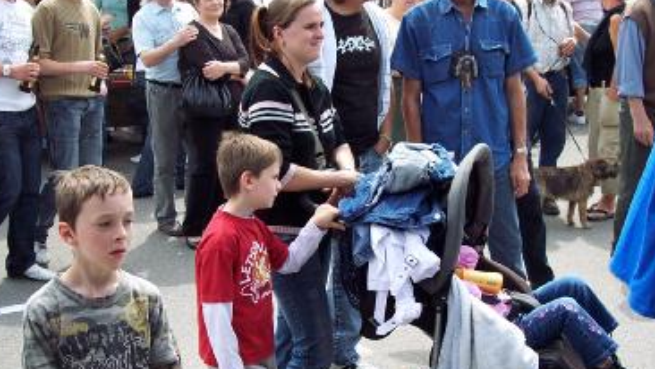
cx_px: 306
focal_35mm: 58
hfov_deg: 36.0
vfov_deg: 20.7
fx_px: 1007
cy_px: 157
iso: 100
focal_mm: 8
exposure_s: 1/350
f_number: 3.4
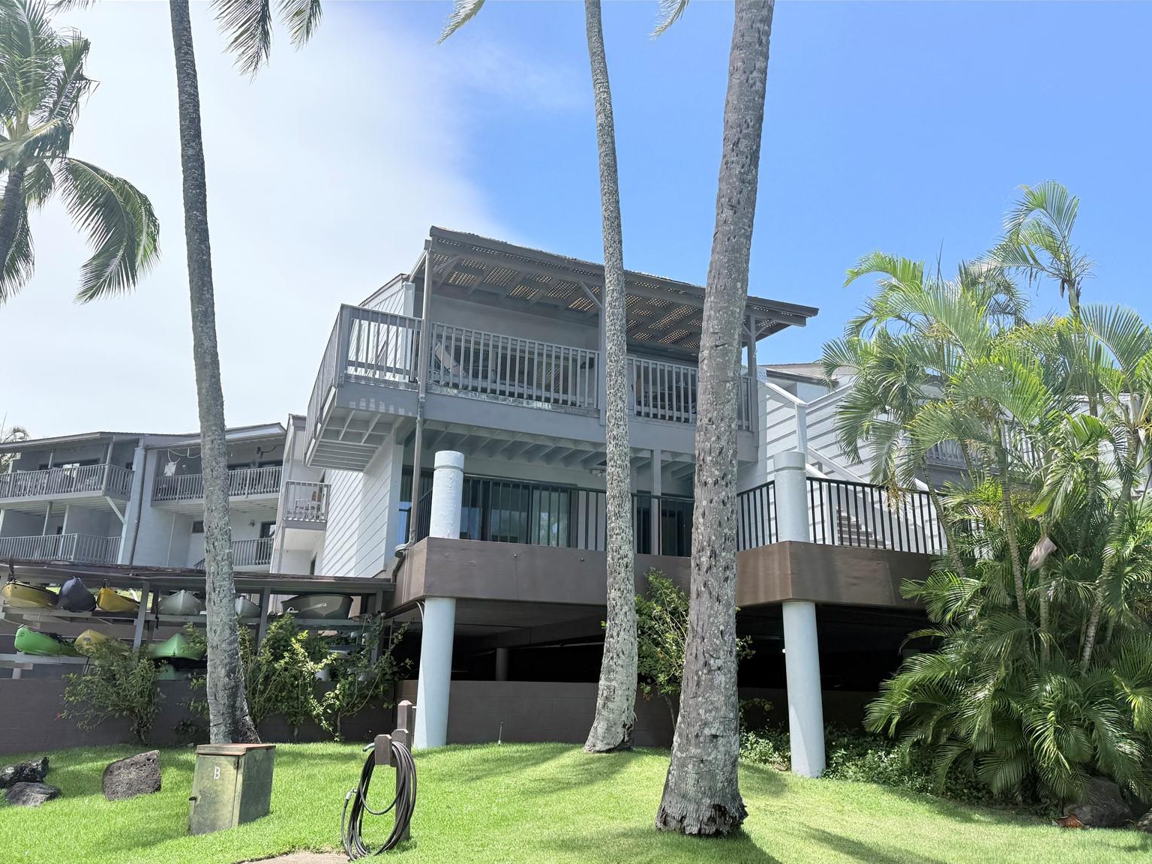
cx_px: 566
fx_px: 832
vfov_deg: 54.9
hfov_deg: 69.4
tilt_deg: +15.8
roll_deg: -1.3
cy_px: 449
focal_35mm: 25
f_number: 1.78
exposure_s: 1/4405
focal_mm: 6.76
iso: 80
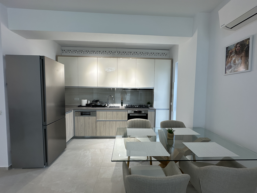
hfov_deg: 102.1
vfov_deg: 85.7
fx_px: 104
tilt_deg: -2.9
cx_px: 128
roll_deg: -1.2
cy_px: 96
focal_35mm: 14
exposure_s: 1/100
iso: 50
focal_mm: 2.22
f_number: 2.2
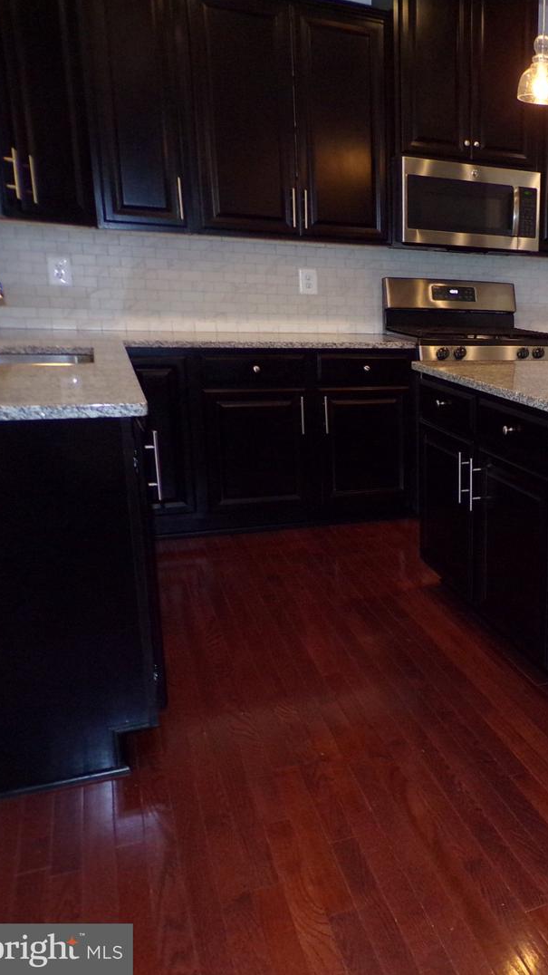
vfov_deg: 56.6
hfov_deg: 29.8
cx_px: 626
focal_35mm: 35
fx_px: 904
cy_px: 487
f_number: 3
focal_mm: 4.3
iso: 290
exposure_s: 1/34
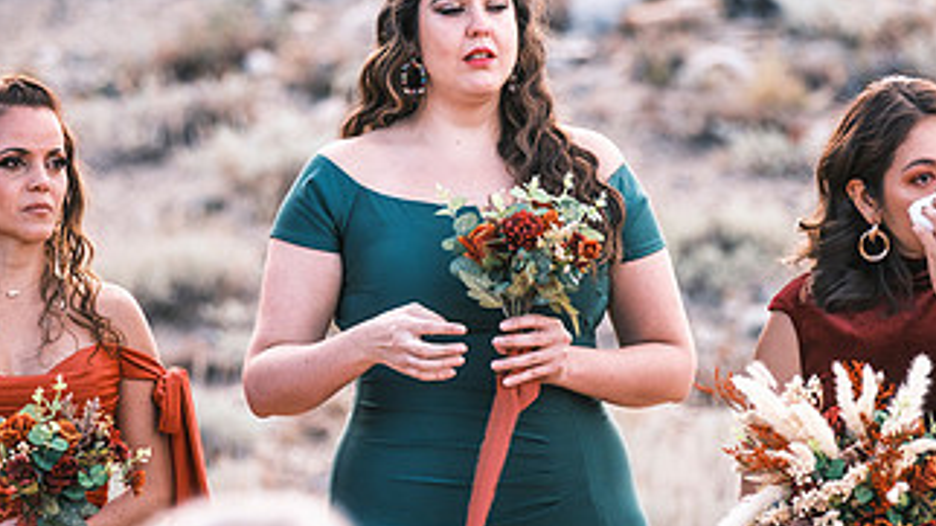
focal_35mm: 381
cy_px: 115
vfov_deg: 3.2
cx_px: 509
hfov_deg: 5.7
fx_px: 9454
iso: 400
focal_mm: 134.4
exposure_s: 1/900
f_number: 2.8
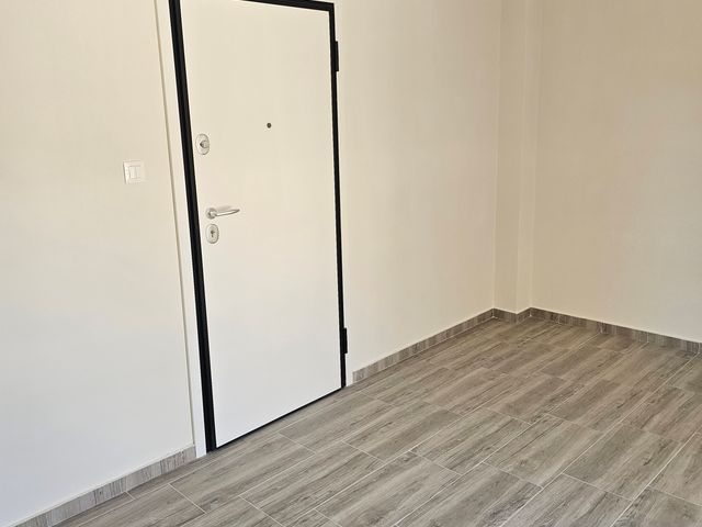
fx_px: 466
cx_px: 351
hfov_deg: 73.9
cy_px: 264
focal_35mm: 23
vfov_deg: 58.9
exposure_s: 1/190
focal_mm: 6.3
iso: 80
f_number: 1.7
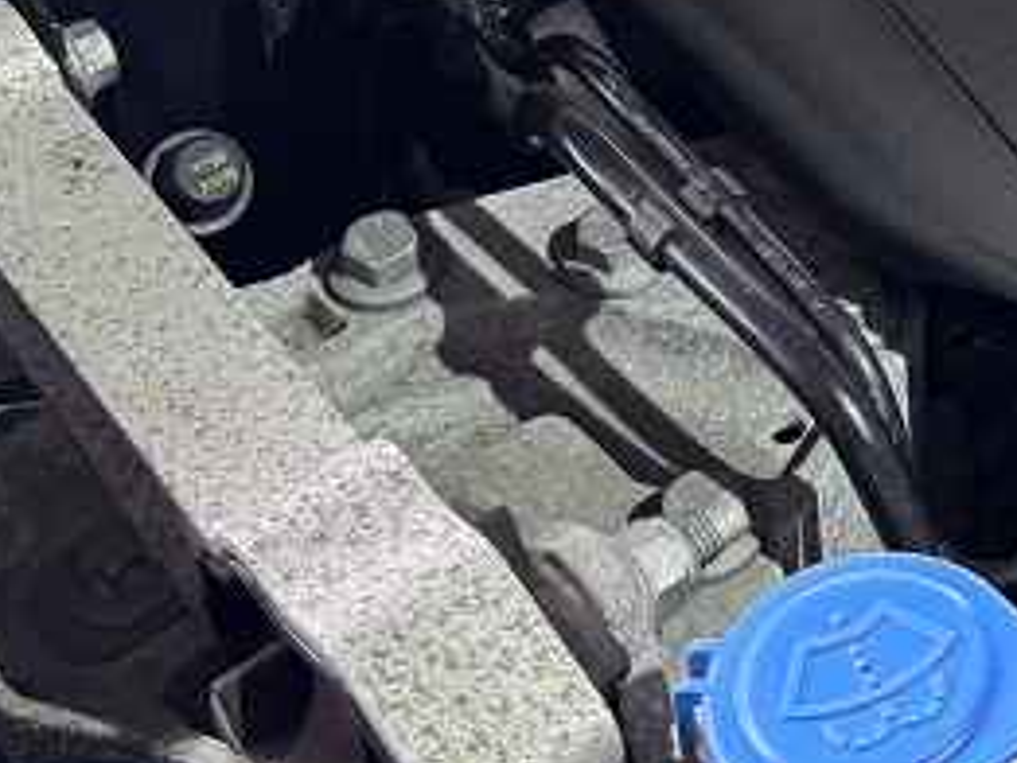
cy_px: -401
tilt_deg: -33.5
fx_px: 2704
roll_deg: -1.8
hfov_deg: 19.9
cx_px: 1239
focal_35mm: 92
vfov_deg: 14.9
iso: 250
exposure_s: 1/55
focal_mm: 6.76
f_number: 1.78
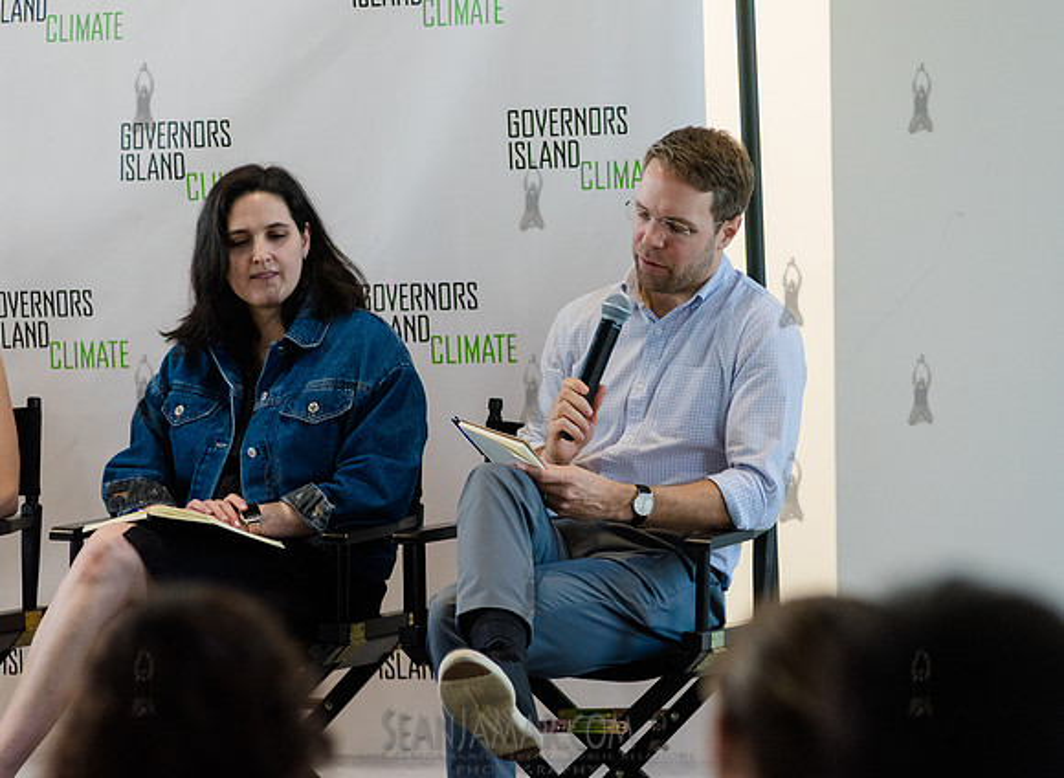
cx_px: 585
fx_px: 5523
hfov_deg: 11.0
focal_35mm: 181
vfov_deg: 8.1
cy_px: 388
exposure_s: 1/320
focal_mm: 170
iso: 4000
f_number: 4
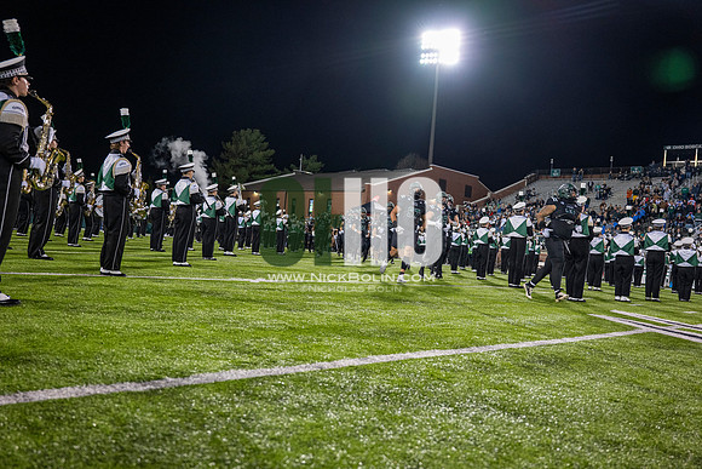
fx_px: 605
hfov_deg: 60.3
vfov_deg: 42.3
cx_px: 351
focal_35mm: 31
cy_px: 234
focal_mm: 31
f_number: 3.2
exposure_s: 1/500
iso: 1250
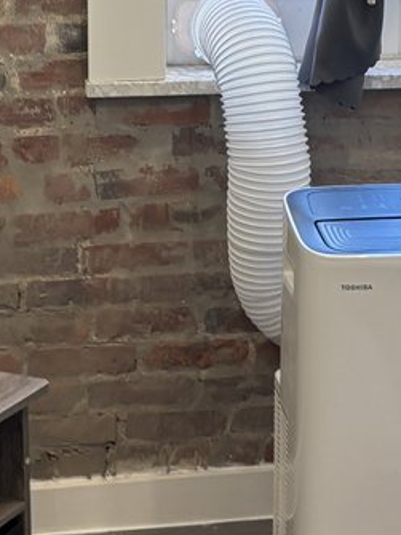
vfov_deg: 15.6
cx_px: 268
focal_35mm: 124
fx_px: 1916
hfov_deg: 11.9
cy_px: 14
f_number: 1.6
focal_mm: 5.96
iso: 64
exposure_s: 1/60
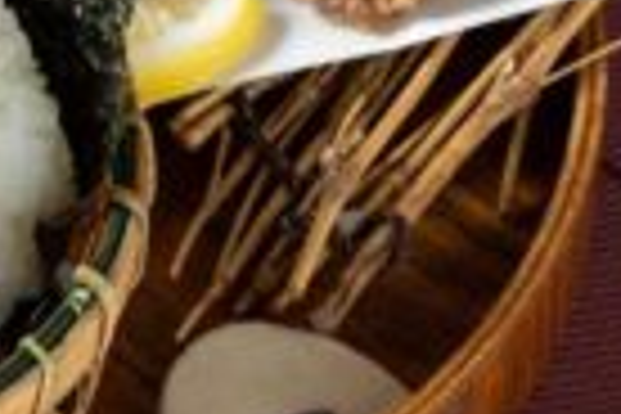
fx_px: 8072
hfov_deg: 4.4
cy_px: -54
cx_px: -158
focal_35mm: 468
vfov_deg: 2.9
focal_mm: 120
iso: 320
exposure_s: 1/125
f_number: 14
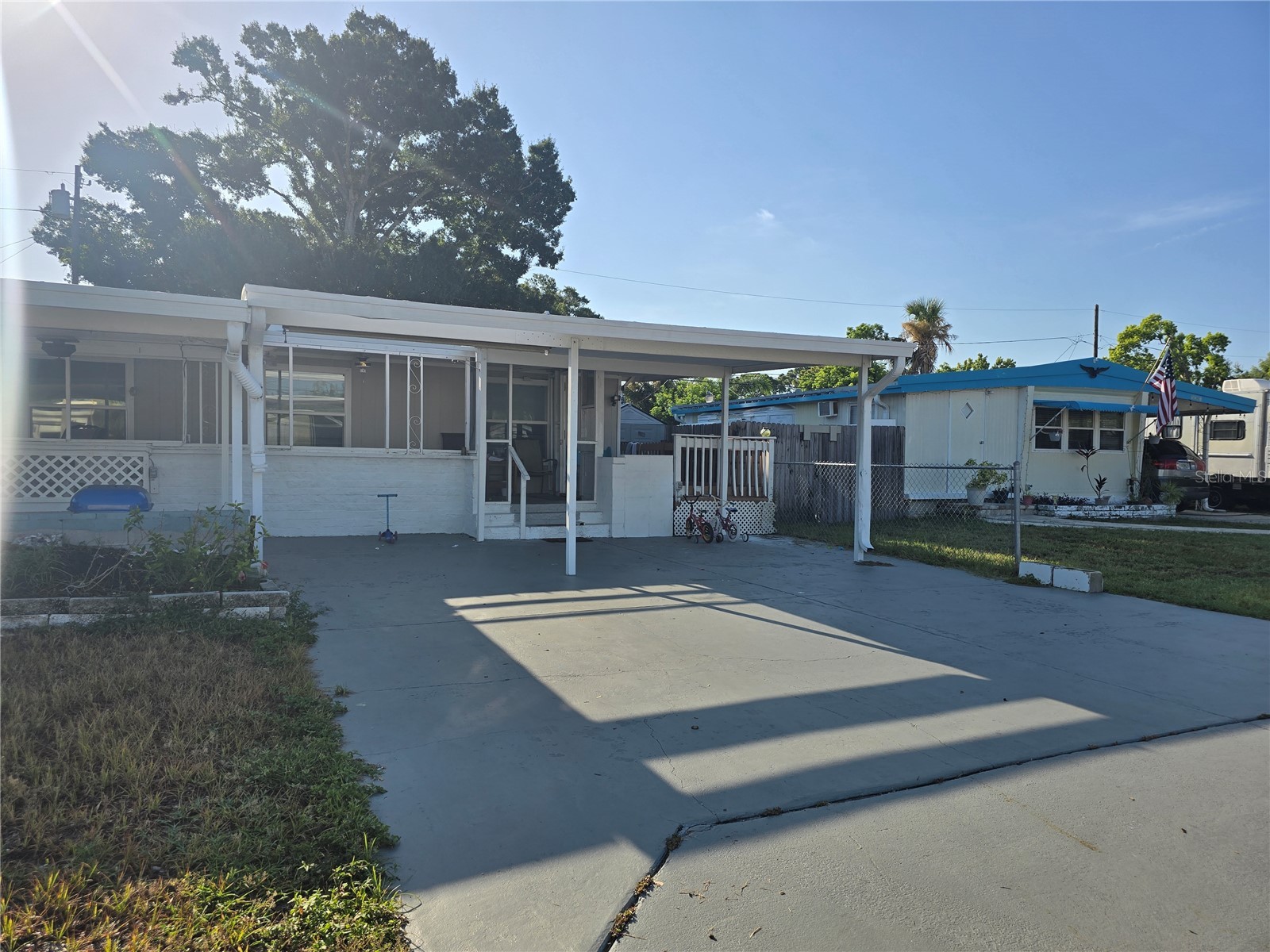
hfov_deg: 73.9
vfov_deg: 58.9
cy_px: 476
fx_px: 844
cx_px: 635
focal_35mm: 23
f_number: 1.7
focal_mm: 6.3
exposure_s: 1/1202
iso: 12
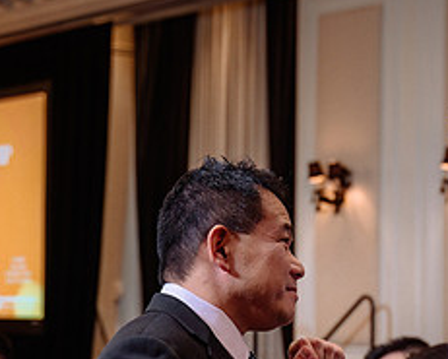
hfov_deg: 16.0
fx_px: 1592
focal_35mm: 120
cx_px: 246
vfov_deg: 12.8
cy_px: 288
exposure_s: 1/100
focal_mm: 51
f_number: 3.5
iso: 1000
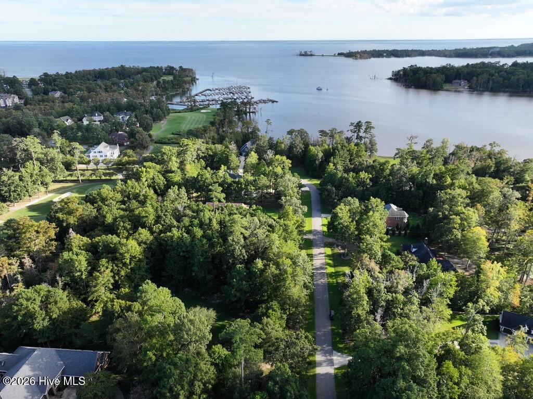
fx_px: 369
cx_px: 266
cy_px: 200
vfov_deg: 56.8
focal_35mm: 24
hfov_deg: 71.6
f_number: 2.8
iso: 200
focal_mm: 12.29
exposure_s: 1/1000
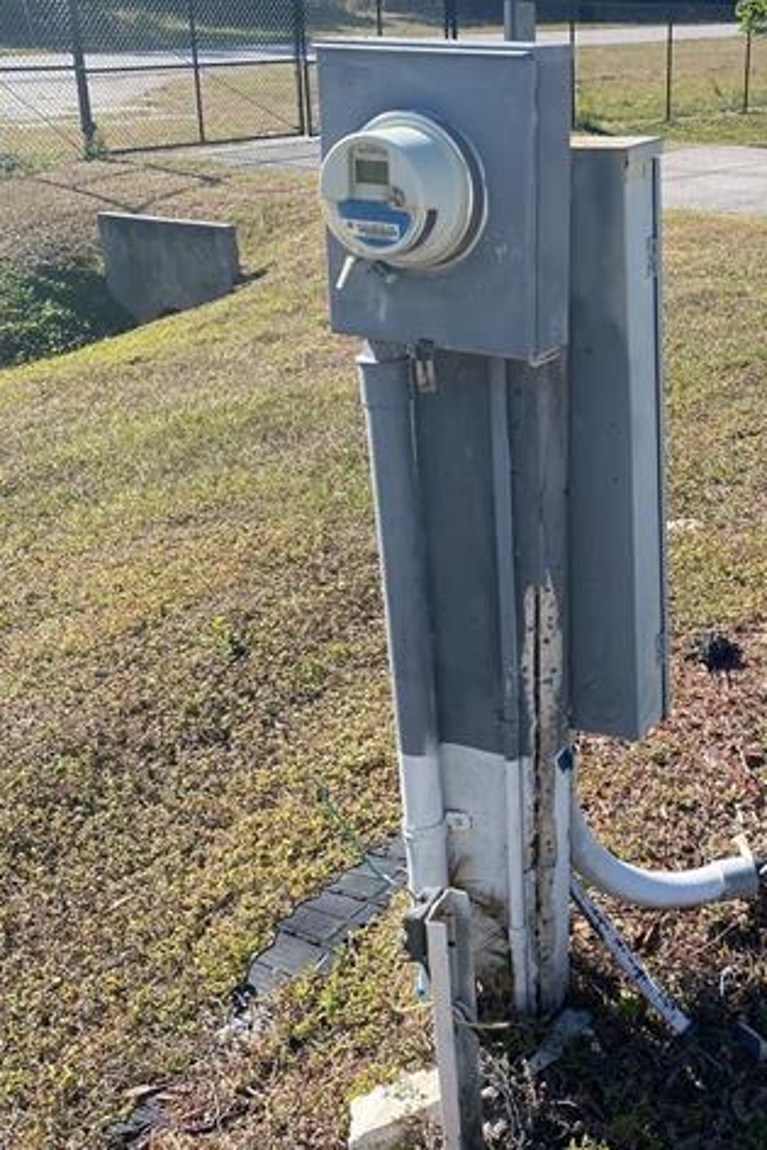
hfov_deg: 29.9
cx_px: 601
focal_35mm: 44
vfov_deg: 44.5
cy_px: 594
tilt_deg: -21.8
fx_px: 1405
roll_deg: +0.8
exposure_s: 1/1927
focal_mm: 4.25
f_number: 1.8
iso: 32
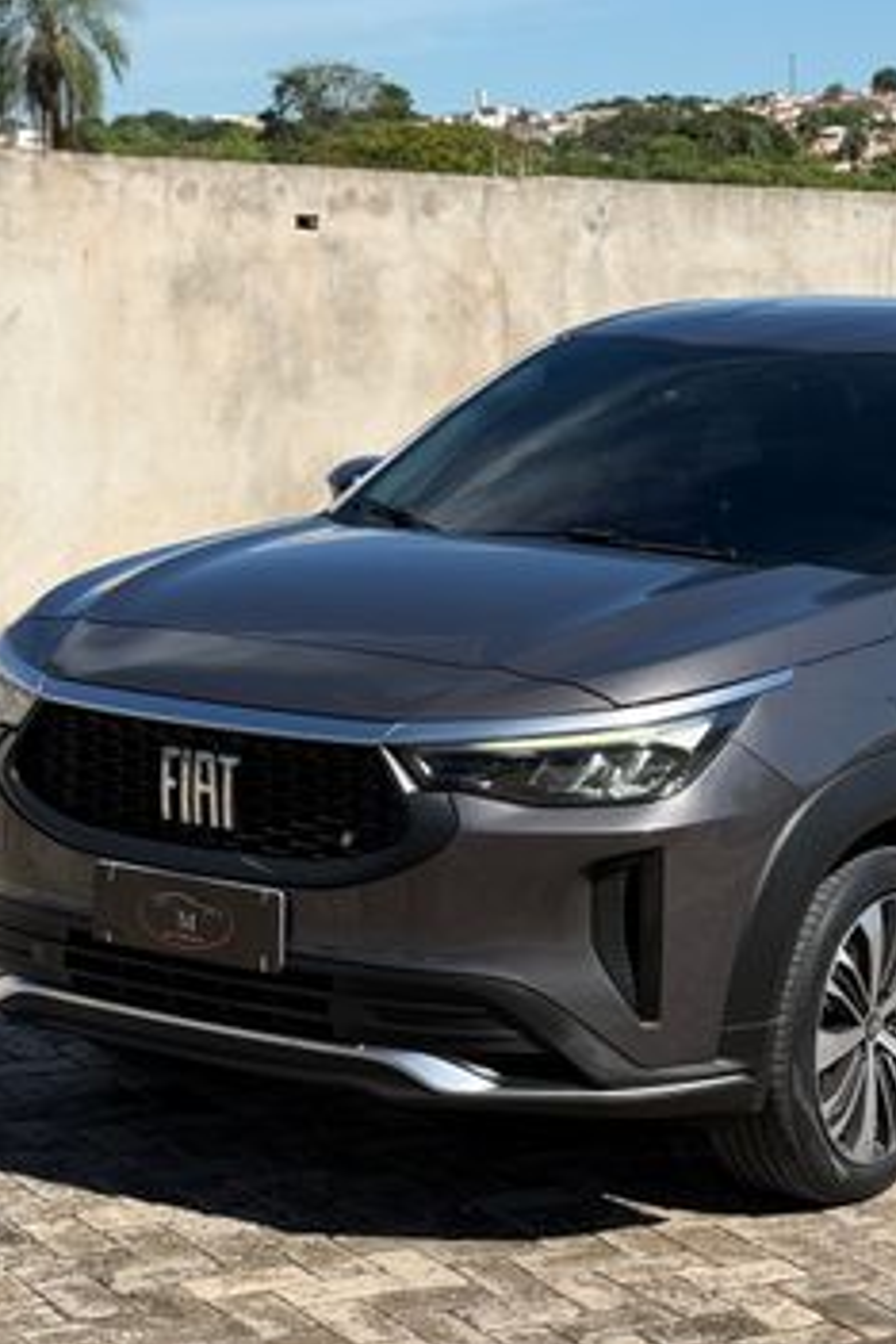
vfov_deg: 30.1
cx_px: 712
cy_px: 670
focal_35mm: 67
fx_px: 2501
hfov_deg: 20.1
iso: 100
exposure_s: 1/3378
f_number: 1.78
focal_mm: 6.76
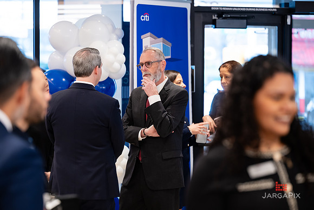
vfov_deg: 11.4
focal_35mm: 120
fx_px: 1048
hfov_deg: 17.0
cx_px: 157
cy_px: 105
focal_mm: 115
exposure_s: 1/200
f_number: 3.2
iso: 800
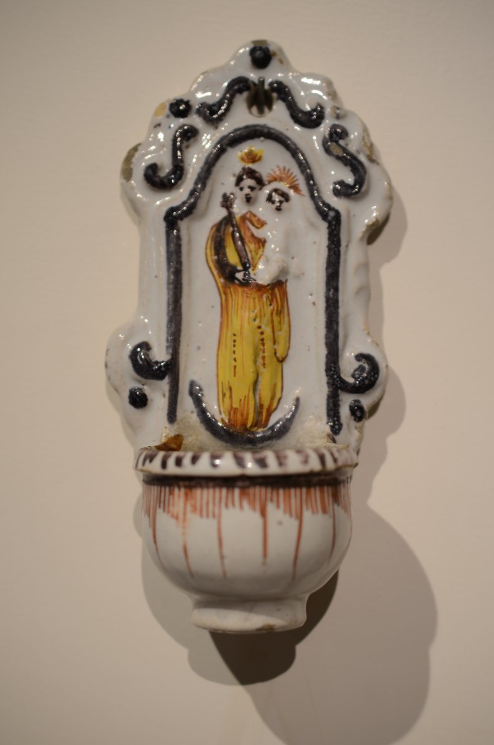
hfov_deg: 22.5
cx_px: 247
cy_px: 372
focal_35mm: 60
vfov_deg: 33.5
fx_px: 1240
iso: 100
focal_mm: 40
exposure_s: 1/25
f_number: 3
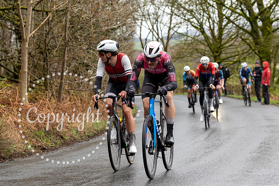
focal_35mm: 110
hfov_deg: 18.5
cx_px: 167
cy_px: 76
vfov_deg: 12.4
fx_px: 856
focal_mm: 70
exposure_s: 1/1000
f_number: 3.5
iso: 800
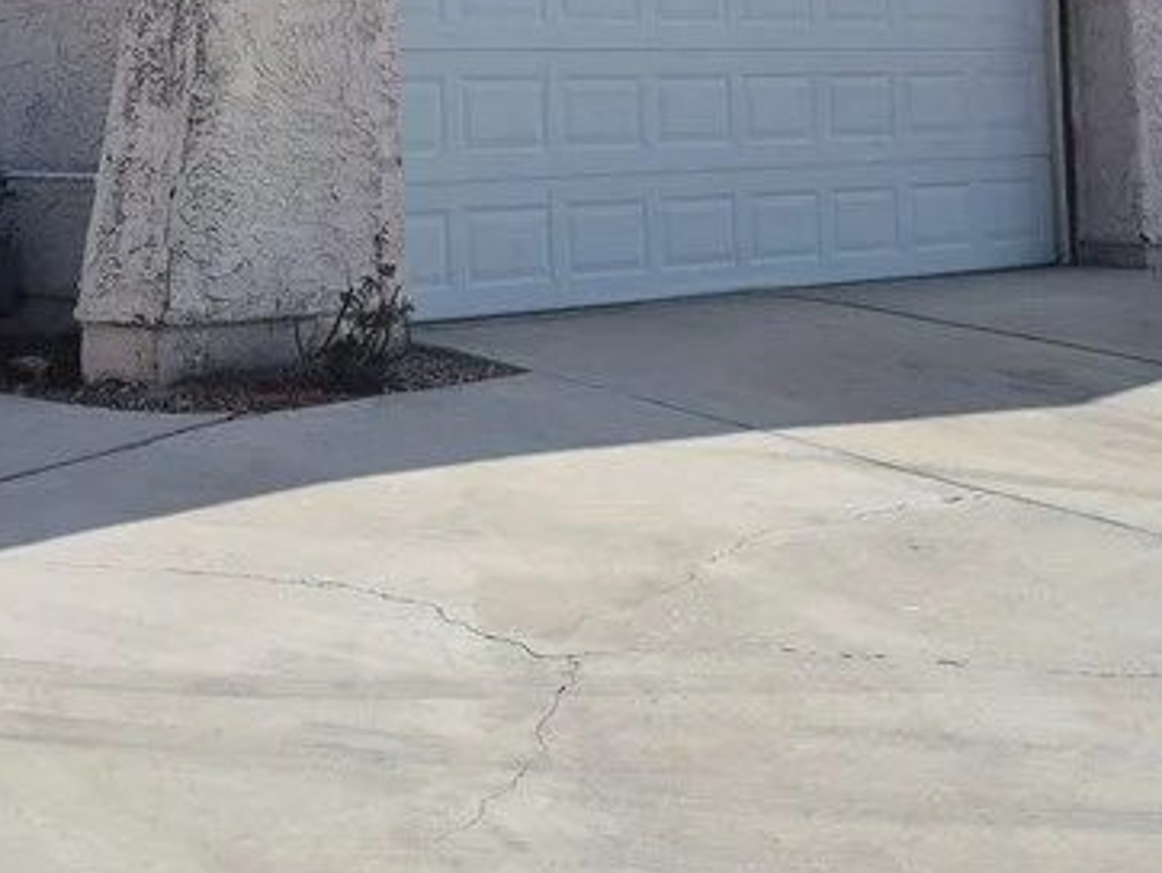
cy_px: -42
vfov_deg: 21.6
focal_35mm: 65
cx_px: 71
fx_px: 2183
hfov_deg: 28.4
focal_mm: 5.4
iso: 25
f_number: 1.8
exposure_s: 1/2960
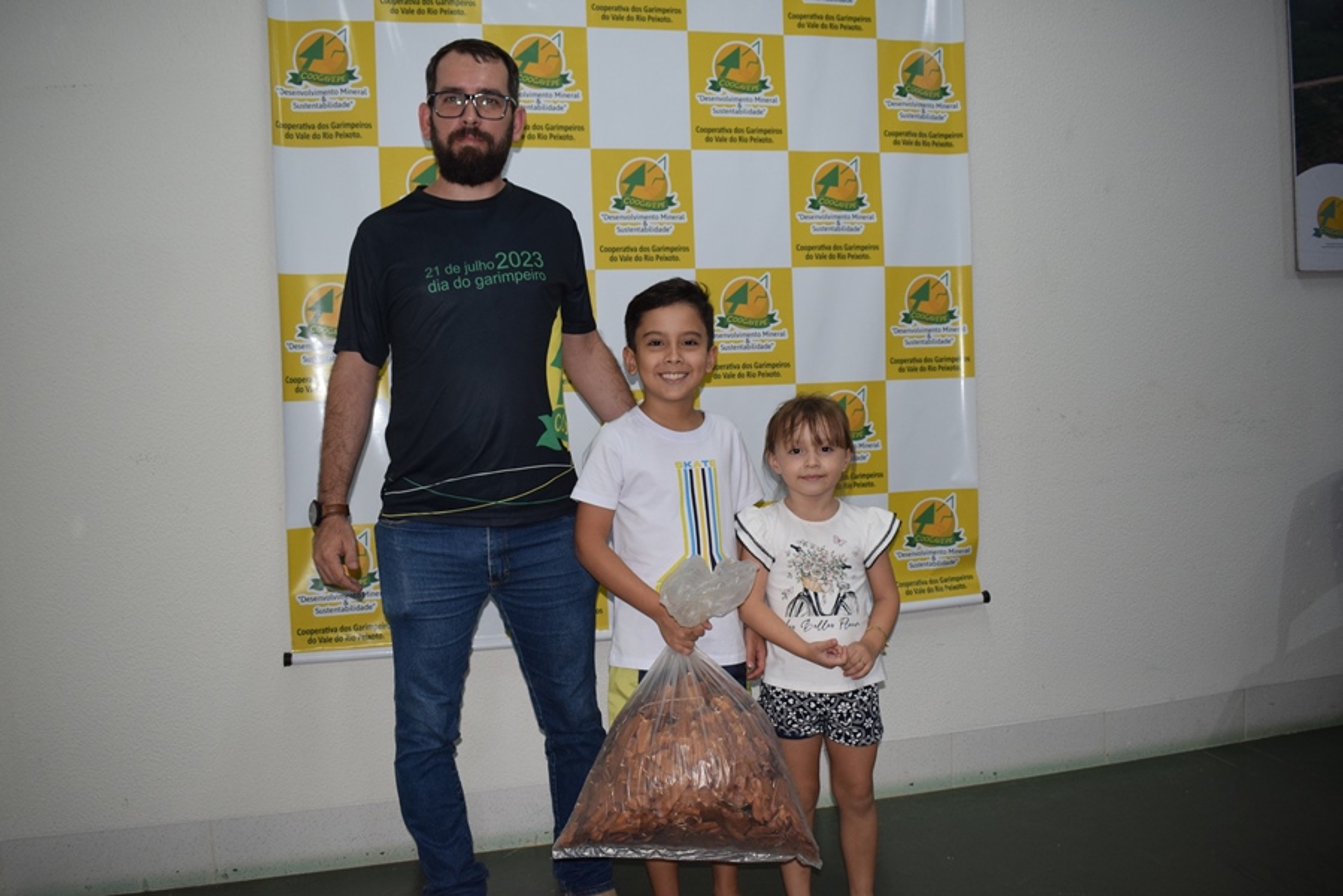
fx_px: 1120
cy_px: 448
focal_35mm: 30
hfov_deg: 61.9
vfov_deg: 43.7
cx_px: 672
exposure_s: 1/80
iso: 800
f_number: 4.5
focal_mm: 20
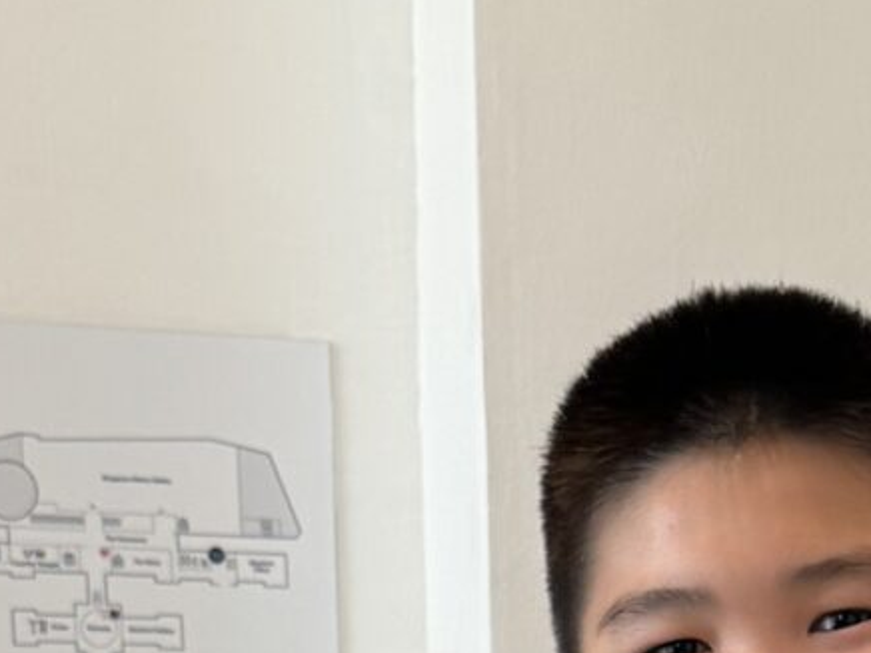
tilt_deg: -6.8
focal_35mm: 141
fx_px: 3548
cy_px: 1542
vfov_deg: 9.4
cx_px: 807
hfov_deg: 13.8
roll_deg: +0.9
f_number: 1.78
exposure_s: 1/50
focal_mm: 6.76
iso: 125
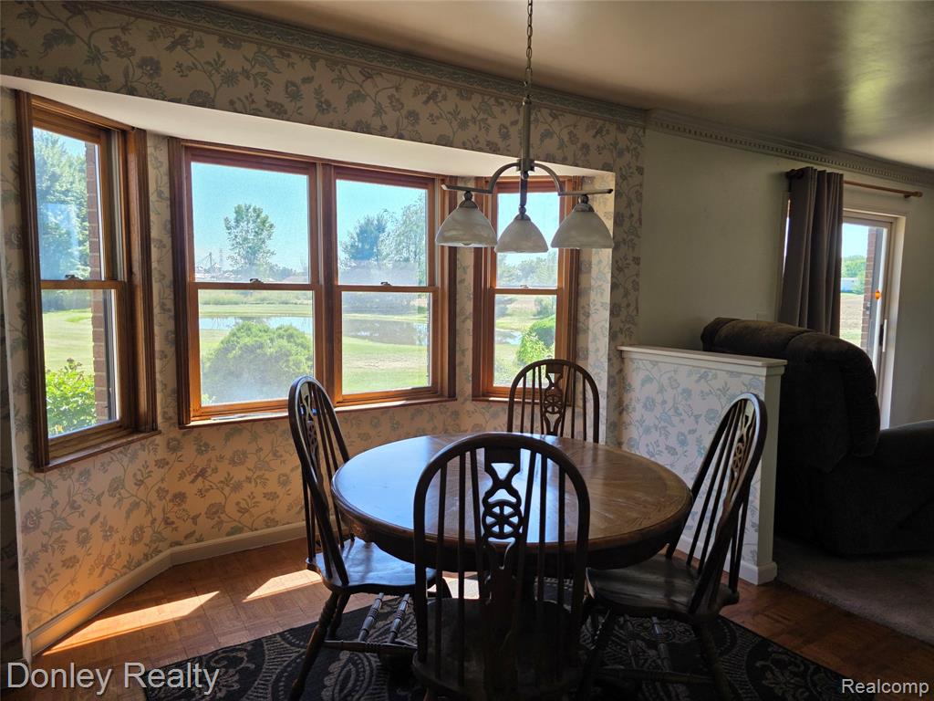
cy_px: 350
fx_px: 621
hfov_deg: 73.9
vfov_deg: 58.9
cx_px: 467
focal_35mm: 23
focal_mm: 6.3
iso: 25
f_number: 1.7
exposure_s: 1/120
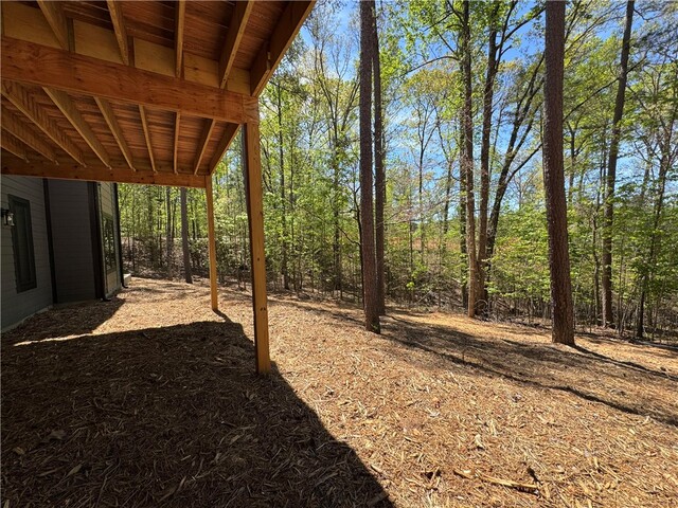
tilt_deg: -2.6
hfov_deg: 102.1
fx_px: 274
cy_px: 254
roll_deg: +1.8
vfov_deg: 85.7
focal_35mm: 14
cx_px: 339
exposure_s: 1/693
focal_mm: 2.22
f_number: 2.2
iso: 50
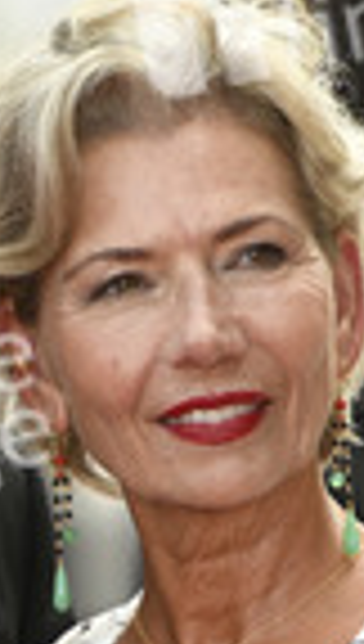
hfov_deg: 1.2
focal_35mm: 1051
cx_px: -49
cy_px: 667
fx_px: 17939
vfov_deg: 2.1
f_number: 5.6
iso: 800
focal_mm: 360
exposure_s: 1/800
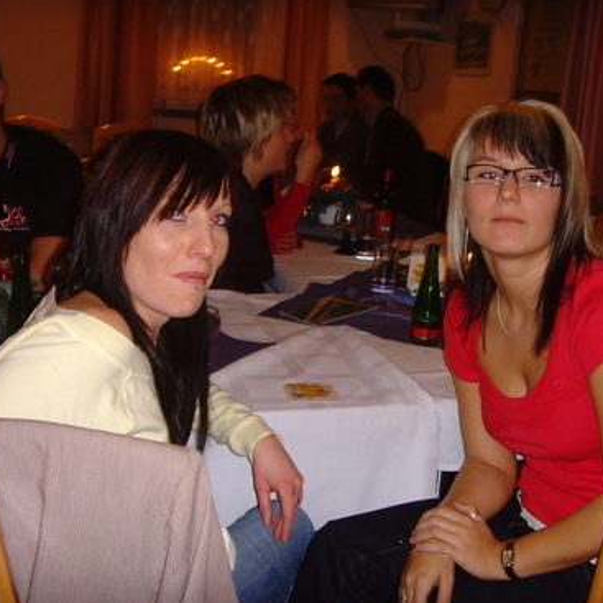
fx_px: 926
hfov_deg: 35.8
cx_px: 393
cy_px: 303
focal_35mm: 47
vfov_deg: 36.1
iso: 200
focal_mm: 6.6
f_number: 3.5
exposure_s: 1/45
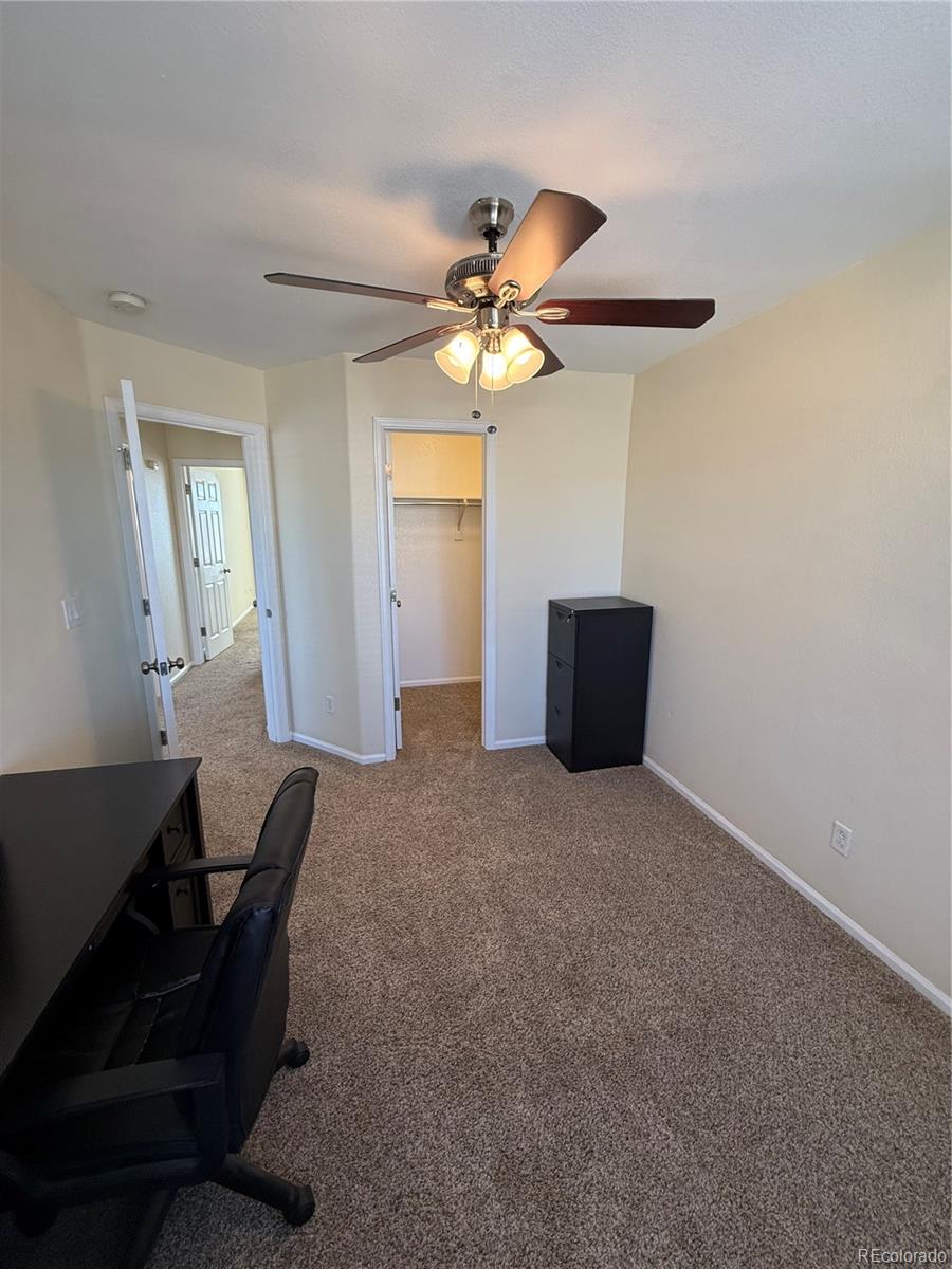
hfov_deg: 85.7
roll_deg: -0.4
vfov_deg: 102.1
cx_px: 476
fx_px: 513
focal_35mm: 14
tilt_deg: -11.7
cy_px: 634
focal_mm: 2.22
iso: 200
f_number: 2.2
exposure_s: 1/120
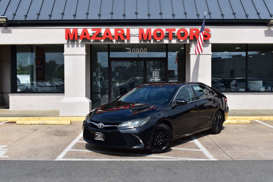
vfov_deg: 29.8
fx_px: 341
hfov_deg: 43.6
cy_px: 91
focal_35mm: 45
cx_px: 136
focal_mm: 30
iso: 280
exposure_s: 1/500
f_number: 11
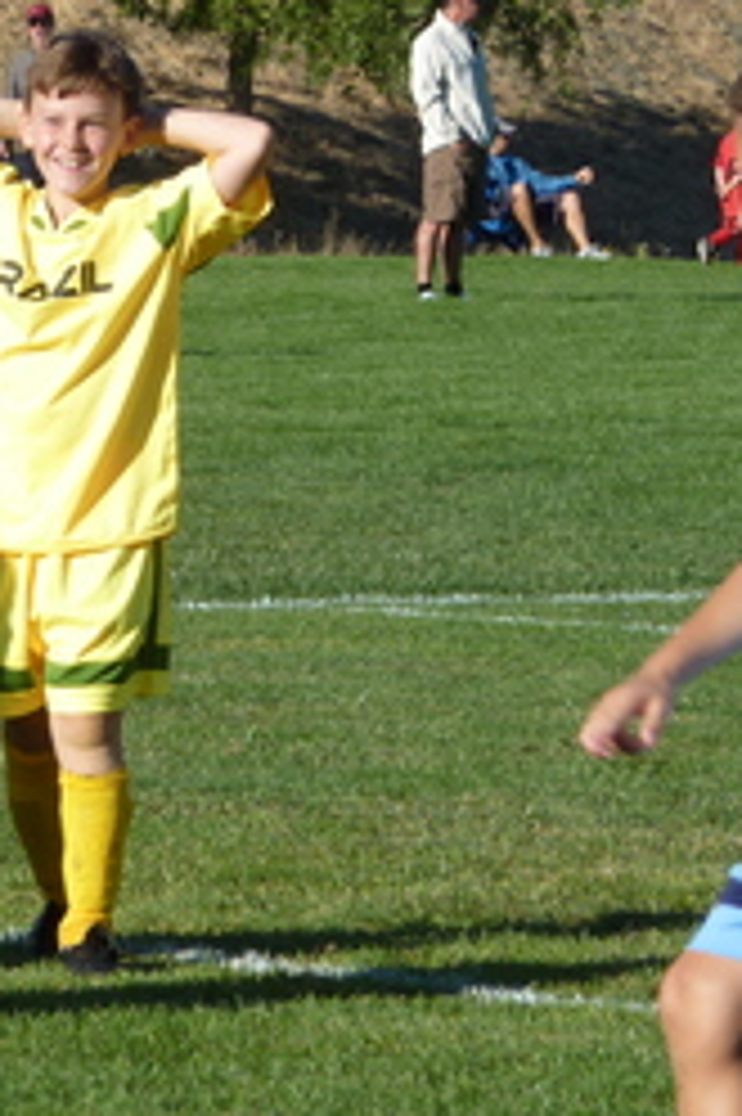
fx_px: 12569
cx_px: 153
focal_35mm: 406
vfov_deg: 5.1
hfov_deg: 3.4
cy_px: 567
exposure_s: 1/400
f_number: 5
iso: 80
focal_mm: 39.7
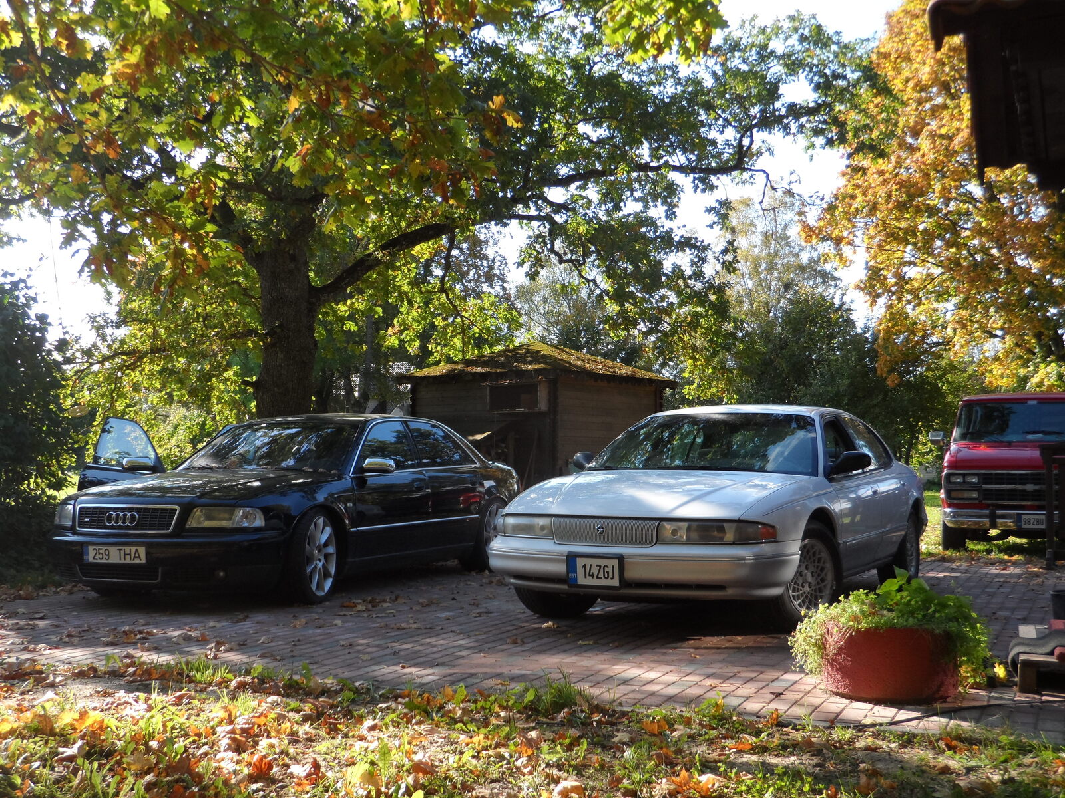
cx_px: 532
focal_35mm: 41
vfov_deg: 35.1
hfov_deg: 45.8
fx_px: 1261
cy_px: 399
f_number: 3.7
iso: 80
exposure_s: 1/180
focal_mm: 6.8
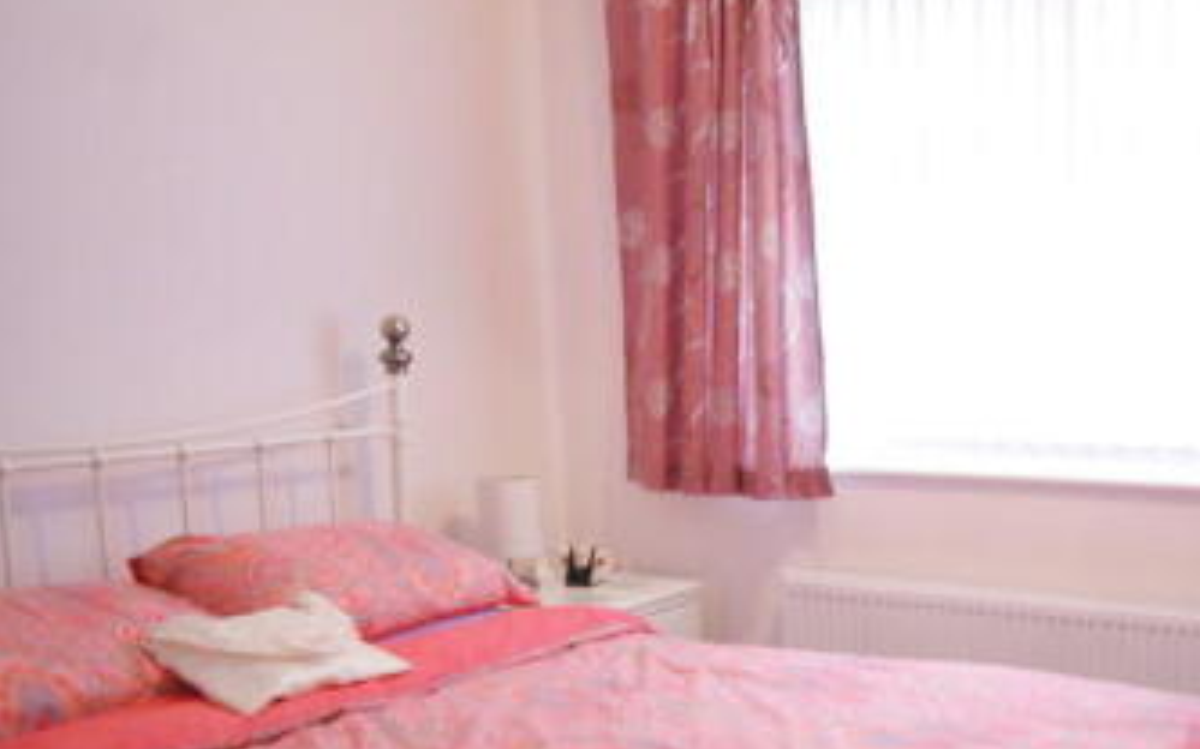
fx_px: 1471
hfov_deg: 42.6
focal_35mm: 45
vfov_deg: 28.0
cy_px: 596
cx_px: 939
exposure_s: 1/25
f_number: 5
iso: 1600
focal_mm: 15
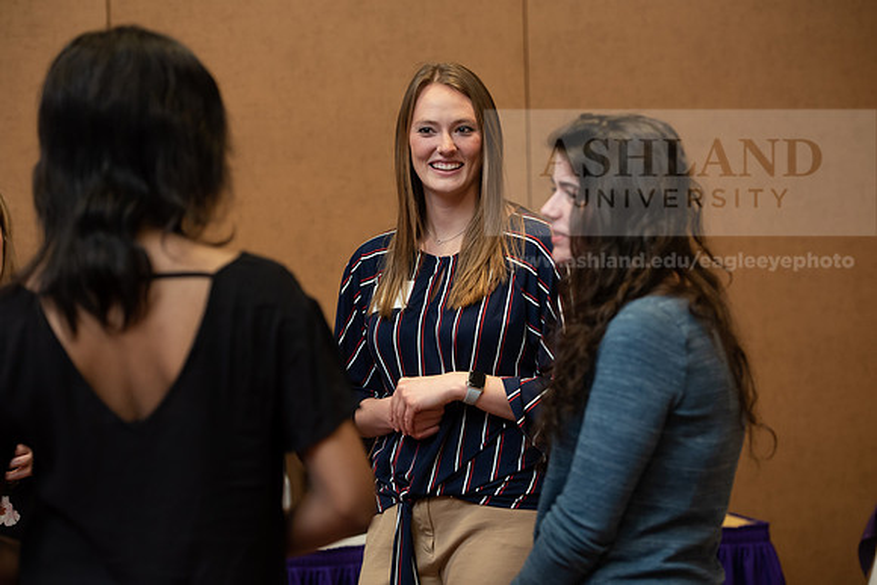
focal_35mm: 98
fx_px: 2388
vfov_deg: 14.0
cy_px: 292
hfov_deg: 20.8
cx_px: 438
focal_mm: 98
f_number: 3.5
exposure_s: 1/200
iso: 1600
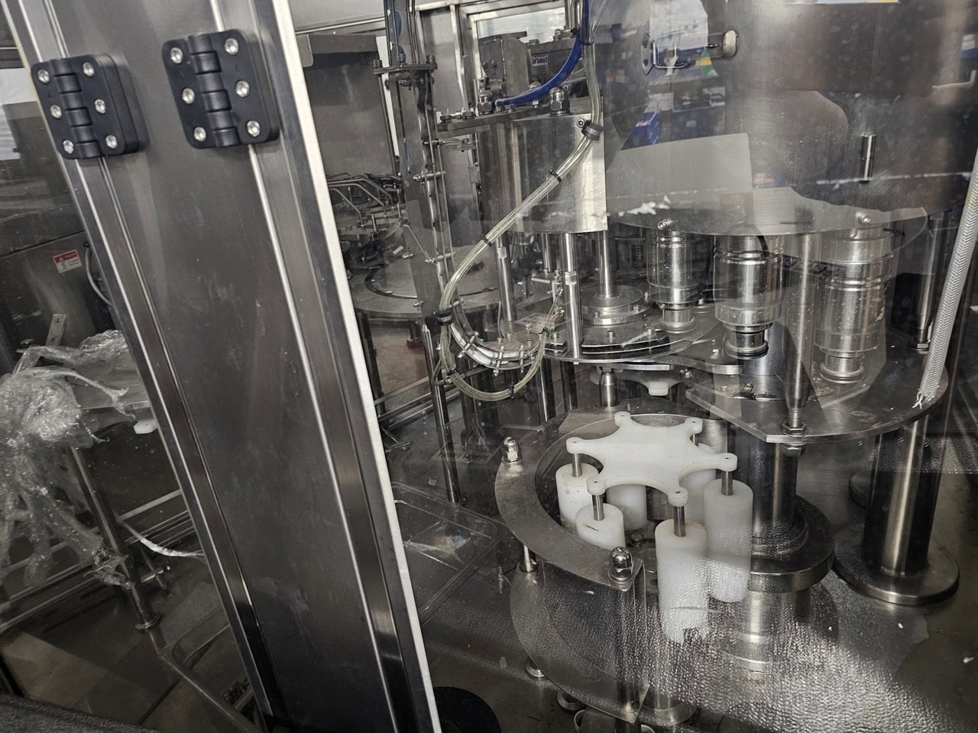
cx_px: 489
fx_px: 650
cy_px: 366
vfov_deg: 58.9
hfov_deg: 73.9
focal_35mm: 23
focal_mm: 6.3
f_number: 1.7
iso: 640
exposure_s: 1/24
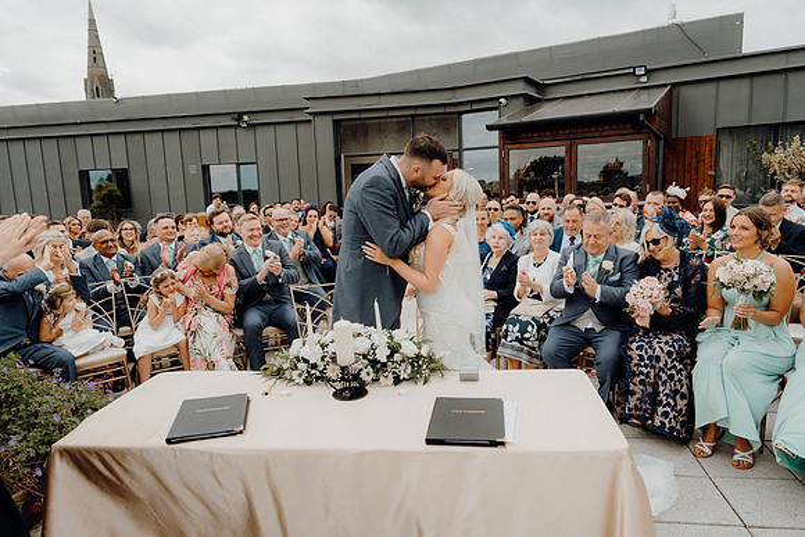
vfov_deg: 53.2
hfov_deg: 73.7
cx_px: 402
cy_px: 268
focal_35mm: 24
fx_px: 537
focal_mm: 24
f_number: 3.5
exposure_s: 1/640
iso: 125
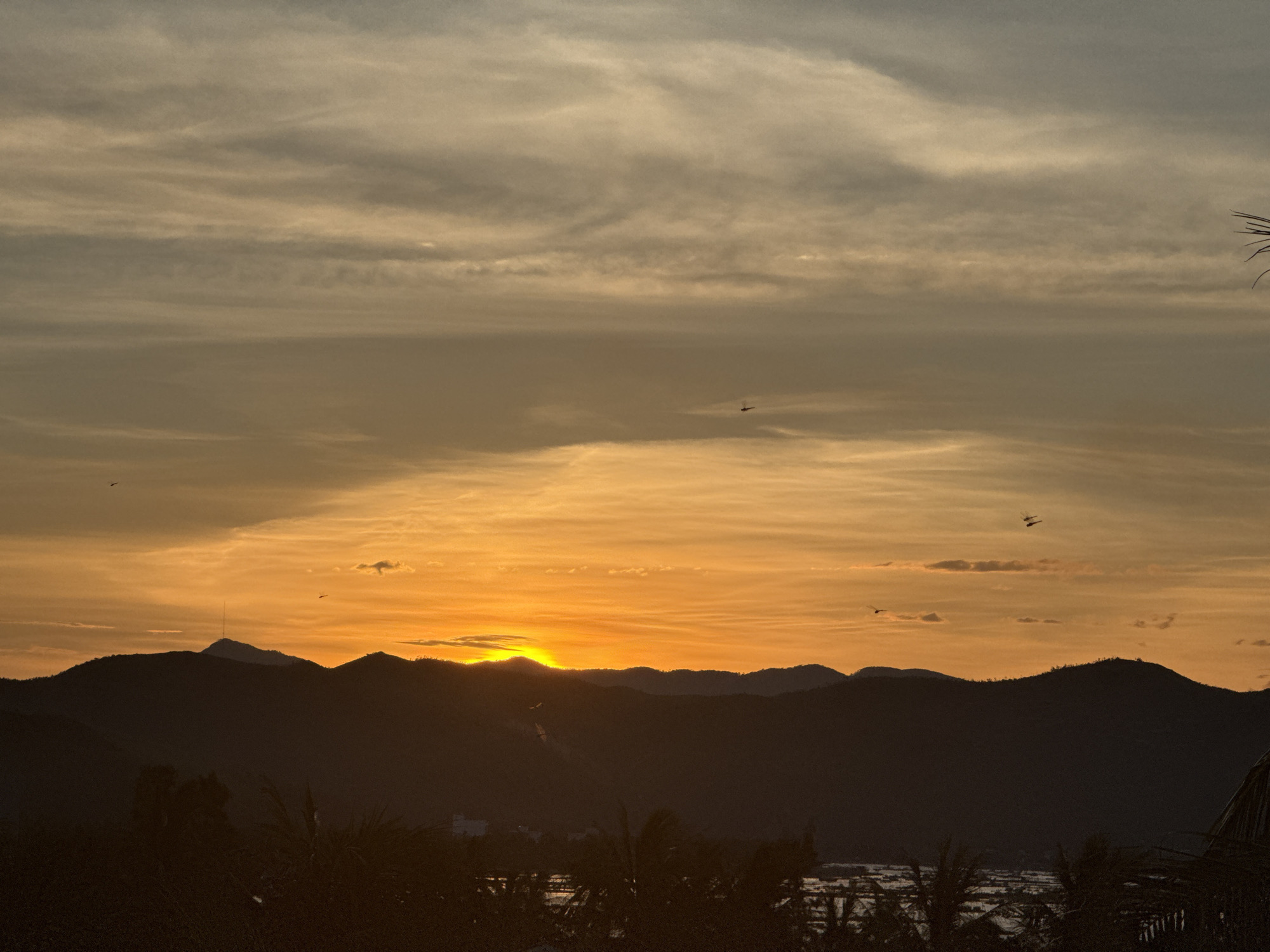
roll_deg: -1.7
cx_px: 635
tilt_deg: +5.1
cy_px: 476
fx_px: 4403
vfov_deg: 12.3
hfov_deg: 16.4
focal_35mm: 120
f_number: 2.8
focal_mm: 15.66
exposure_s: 1/1969
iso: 64
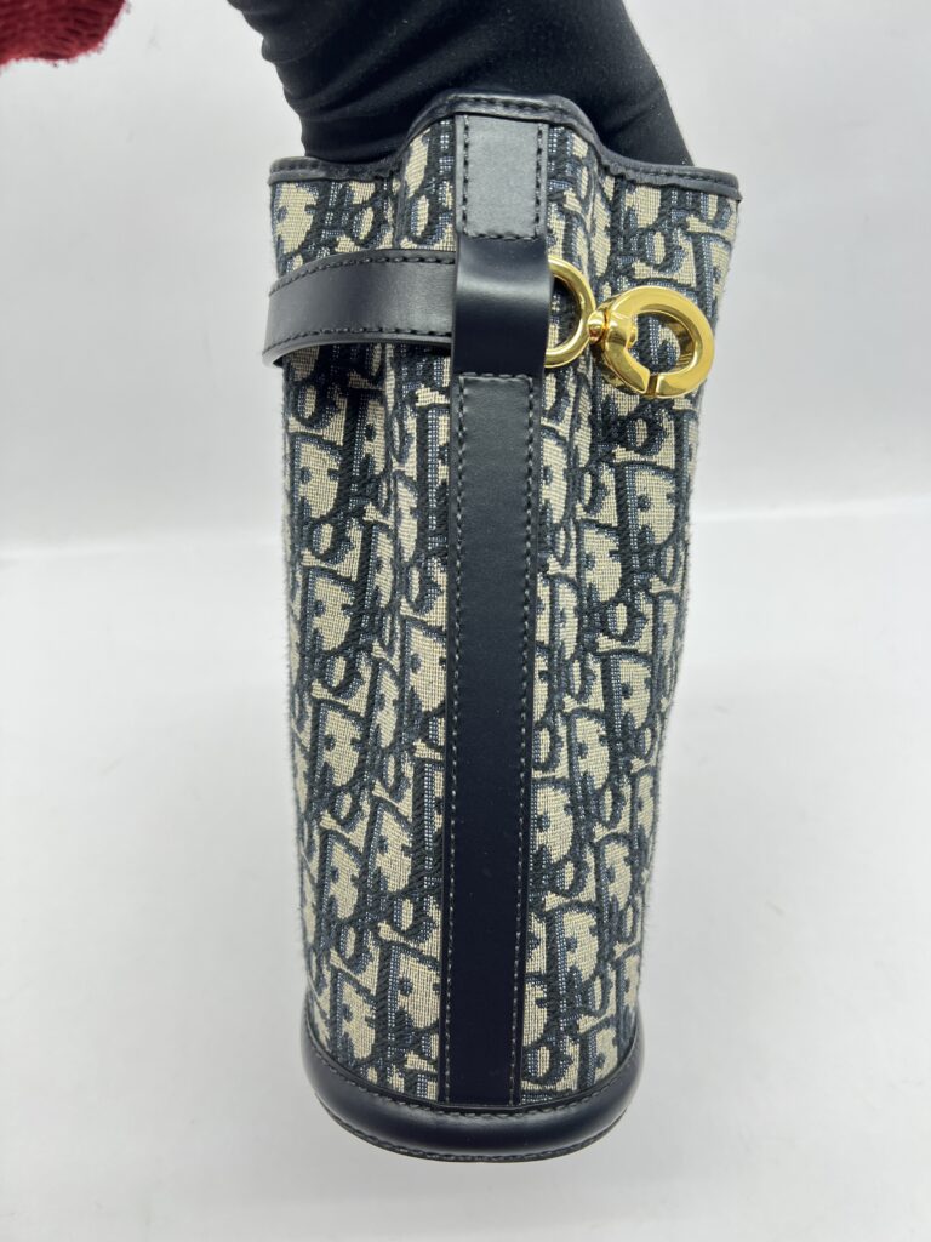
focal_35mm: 26
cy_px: 621
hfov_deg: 53.1
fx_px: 932
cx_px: 466
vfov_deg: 67.3
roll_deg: +2.7
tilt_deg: -42.2
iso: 64
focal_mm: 5.7
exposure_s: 1/100
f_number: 1.5
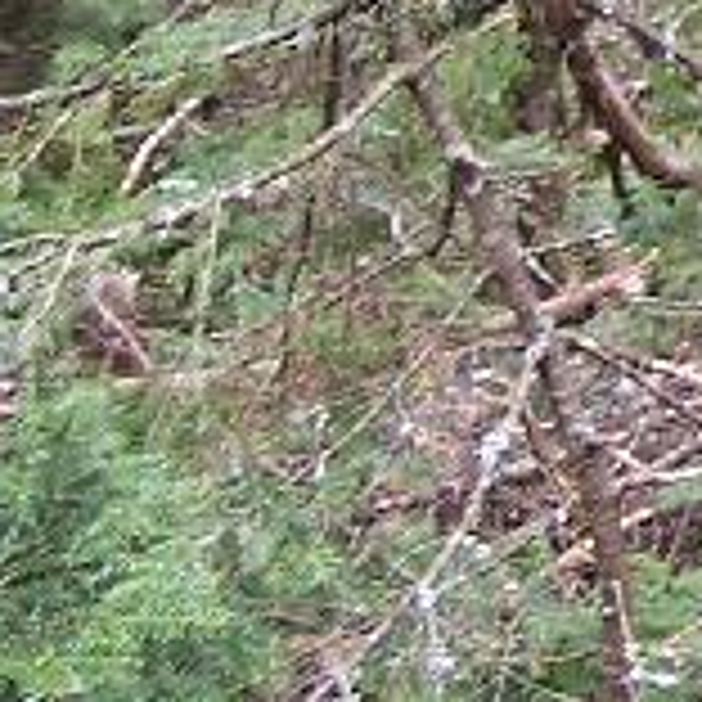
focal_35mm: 220
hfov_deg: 7.5
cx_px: 1539
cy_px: -518
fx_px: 5048
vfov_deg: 7.7
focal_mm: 6.3
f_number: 2.8
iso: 80
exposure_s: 1/60
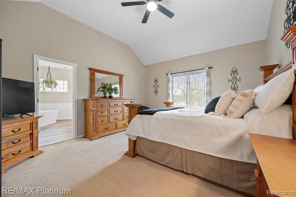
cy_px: 98
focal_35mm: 14
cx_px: 148
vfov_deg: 81.1
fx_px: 115
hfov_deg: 104.3
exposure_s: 5
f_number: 11
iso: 100
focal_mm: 14
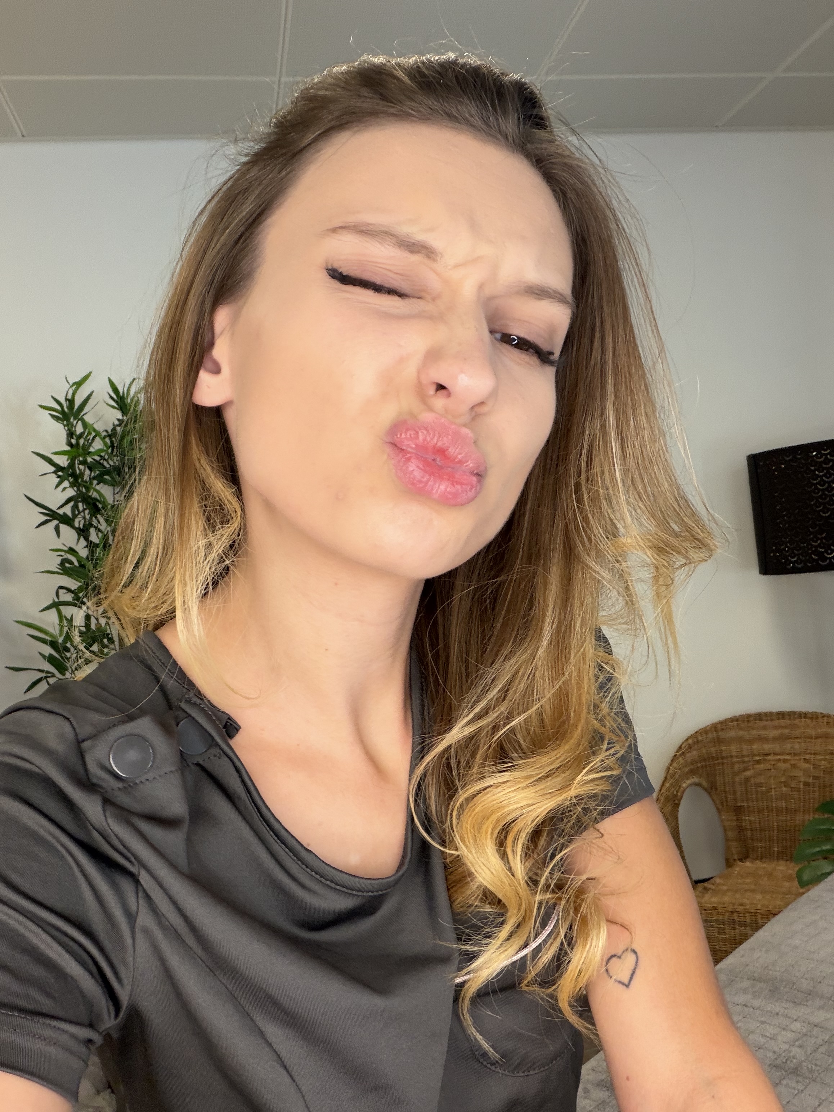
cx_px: 417
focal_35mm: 30
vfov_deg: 60.0
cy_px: 556
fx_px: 964
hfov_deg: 46.8
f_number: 1.9
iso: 64
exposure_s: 1/118
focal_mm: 2.71
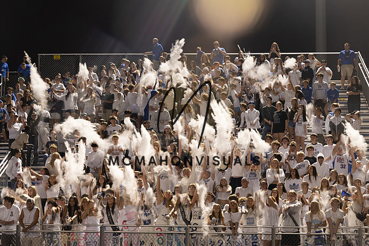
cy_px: 154
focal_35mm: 88
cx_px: 179
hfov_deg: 23.2
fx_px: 897
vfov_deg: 15.6
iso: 2500
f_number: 6.3
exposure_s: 1/80
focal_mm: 70
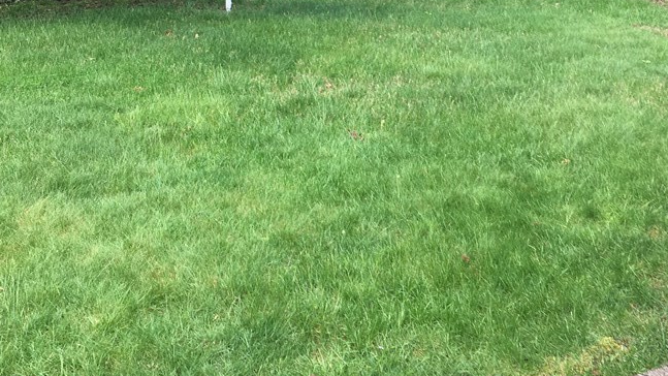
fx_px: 886
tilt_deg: -14.6
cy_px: 43
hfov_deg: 41.3
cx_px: 313
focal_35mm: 50
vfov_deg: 23.4
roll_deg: +0.3
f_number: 2.2
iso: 25
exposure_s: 1/267
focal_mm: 4.15
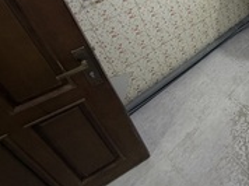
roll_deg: +3.6
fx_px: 259
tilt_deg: -31.6
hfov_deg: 42.3
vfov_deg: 34.7
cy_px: -13
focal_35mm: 36
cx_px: 264
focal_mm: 2.22
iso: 200
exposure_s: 1/50
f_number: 2.2
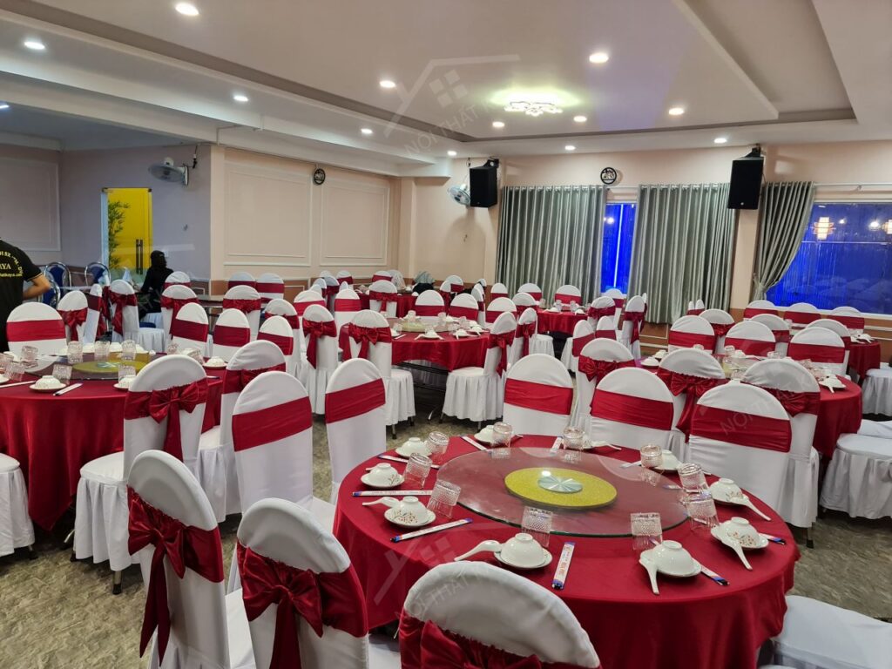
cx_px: 446
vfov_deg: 54.9
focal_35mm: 25
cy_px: 334
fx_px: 644
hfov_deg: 69.4
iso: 320
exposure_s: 1/100
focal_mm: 7
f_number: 1.8
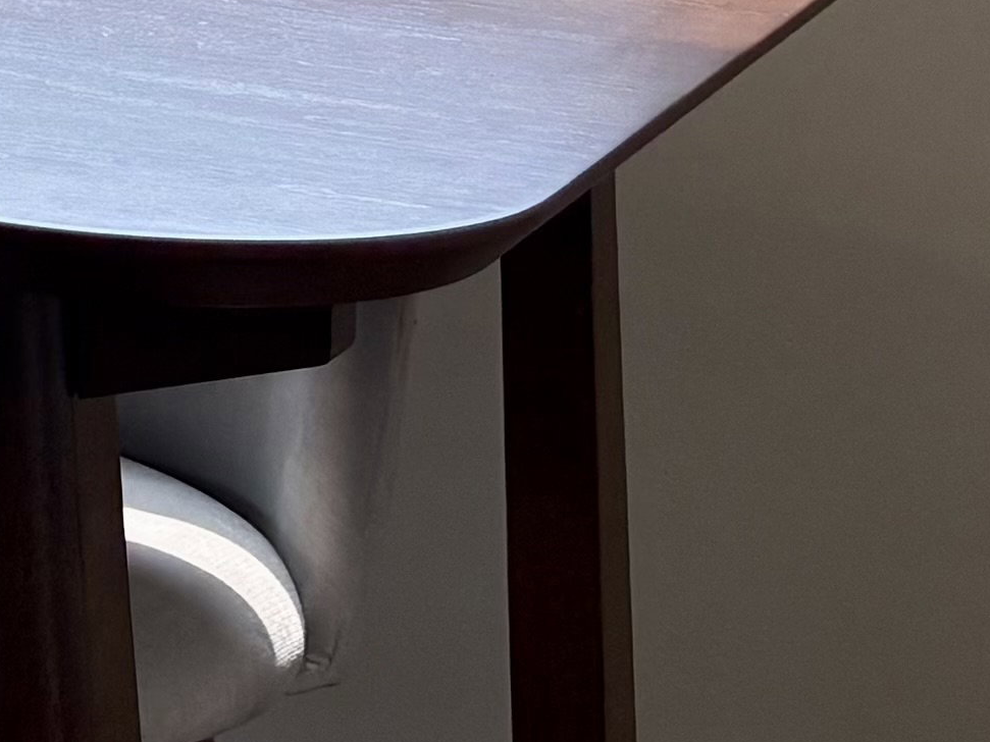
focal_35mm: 153
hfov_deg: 11.0
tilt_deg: -3.8
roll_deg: +0.3
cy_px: -599
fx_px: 4375
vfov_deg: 9.2
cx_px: -1324
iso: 50
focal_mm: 5.96
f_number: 1.6
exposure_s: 1/372
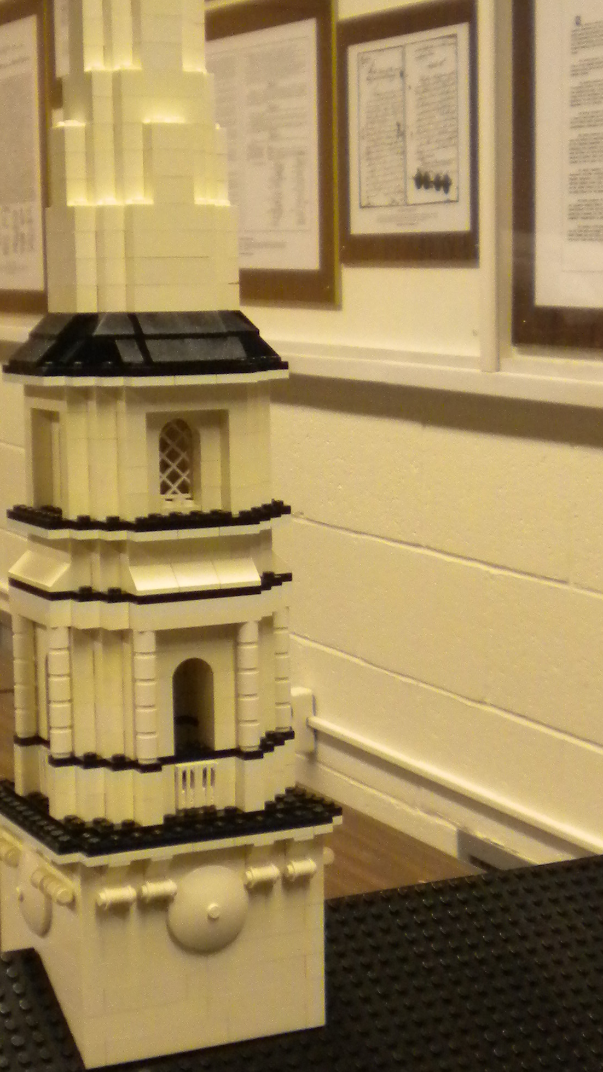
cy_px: 502
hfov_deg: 16.9
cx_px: 414
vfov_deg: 29.7
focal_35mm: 71
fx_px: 2018
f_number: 3.1
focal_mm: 6.3
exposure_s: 1/50.8
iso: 400
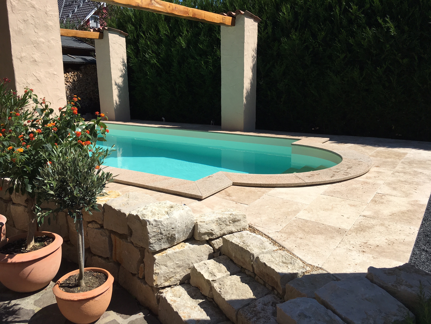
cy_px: 162
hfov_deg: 61.7
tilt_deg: -12.3
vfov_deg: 48.2
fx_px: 361
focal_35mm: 29
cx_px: 216
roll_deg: +0.9
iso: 25
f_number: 2.2
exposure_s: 1/2404
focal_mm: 4.15
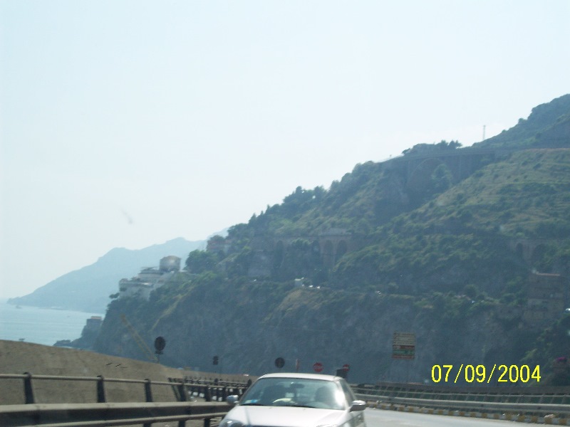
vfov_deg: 16.6
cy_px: 214
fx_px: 1466
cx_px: 285
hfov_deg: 22.0
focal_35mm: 89
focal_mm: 18.7
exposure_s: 1/350
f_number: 6.7
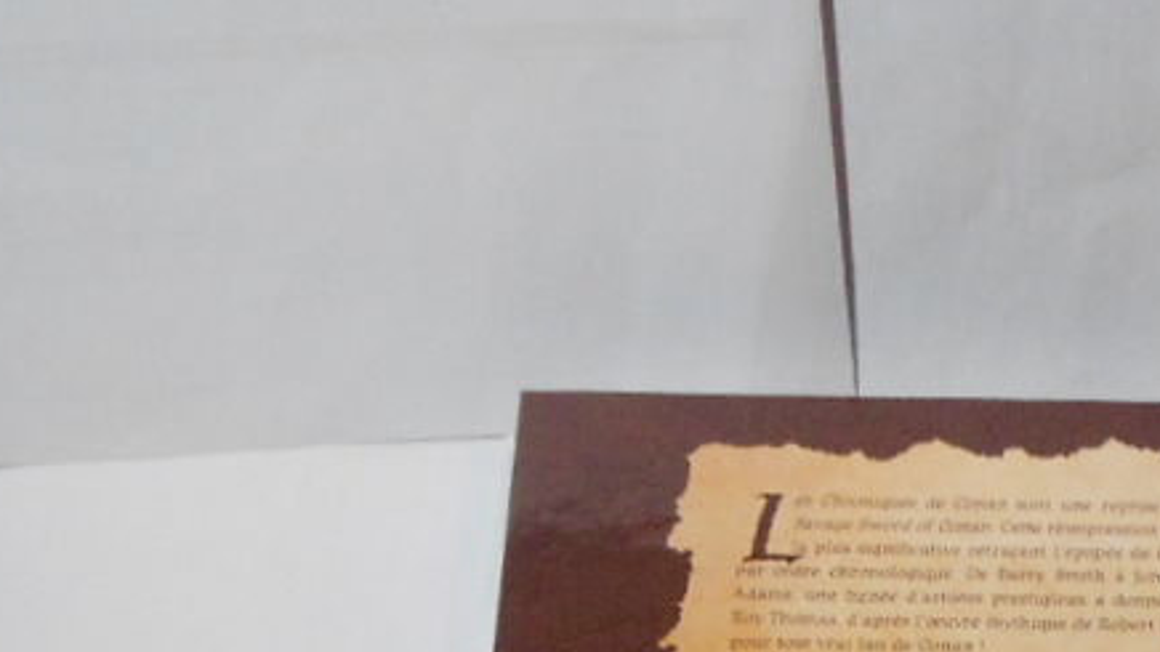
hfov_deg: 31.4
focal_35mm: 65
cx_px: 950
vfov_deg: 16.7
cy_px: 995
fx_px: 1999
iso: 400
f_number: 3.2
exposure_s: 1/30
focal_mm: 4.6
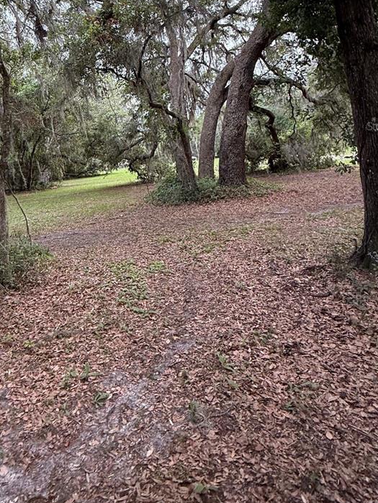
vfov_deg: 67.1
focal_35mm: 24
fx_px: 349
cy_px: 126
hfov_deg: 54.1
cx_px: 94
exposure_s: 1/99
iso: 80
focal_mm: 2.22
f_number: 2.2
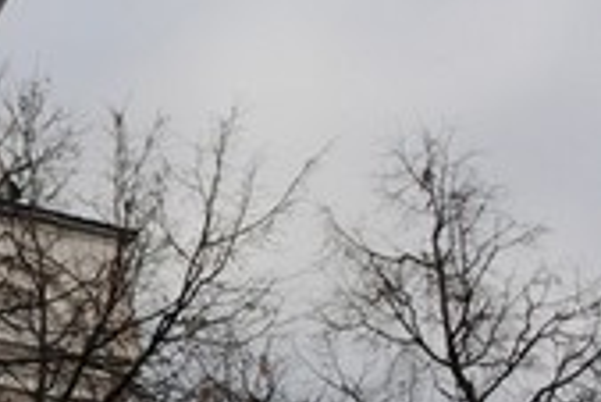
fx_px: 2072
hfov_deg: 15.3
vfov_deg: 11.1
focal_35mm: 124
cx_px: -277
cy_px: 219
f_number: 7.1
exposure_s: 1/200
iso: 100
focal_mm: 28
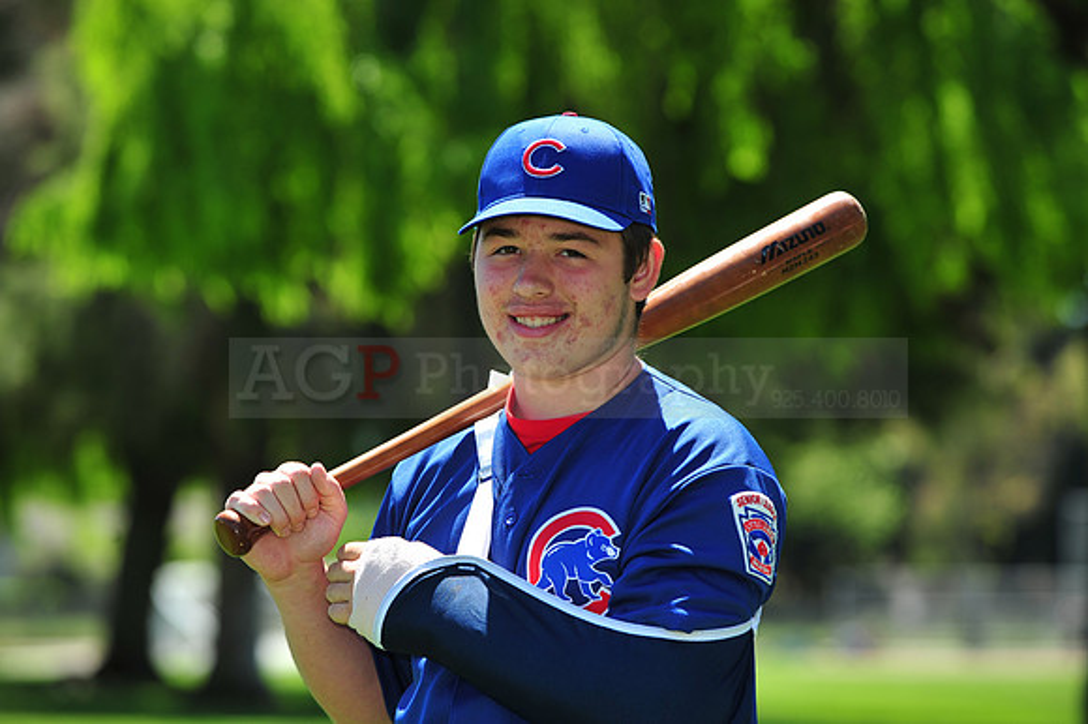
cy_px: 362
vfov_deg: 7.8
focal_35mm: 175
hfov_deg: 11.8
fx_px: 5286
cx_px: 544
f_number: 5.6
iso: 200
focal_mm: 175
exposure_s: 1/500
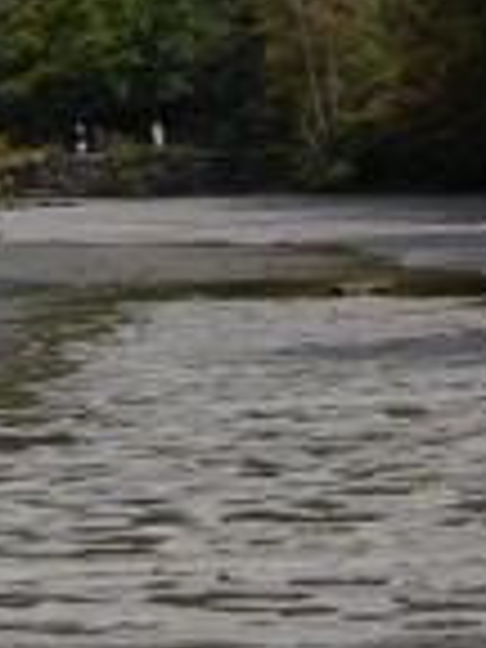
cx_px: 122
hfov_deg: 8.8
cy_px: -360
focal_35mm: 169
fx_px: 3164
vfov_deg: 11.2
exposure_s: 1/226
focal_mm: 8
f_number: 7.6
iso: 100
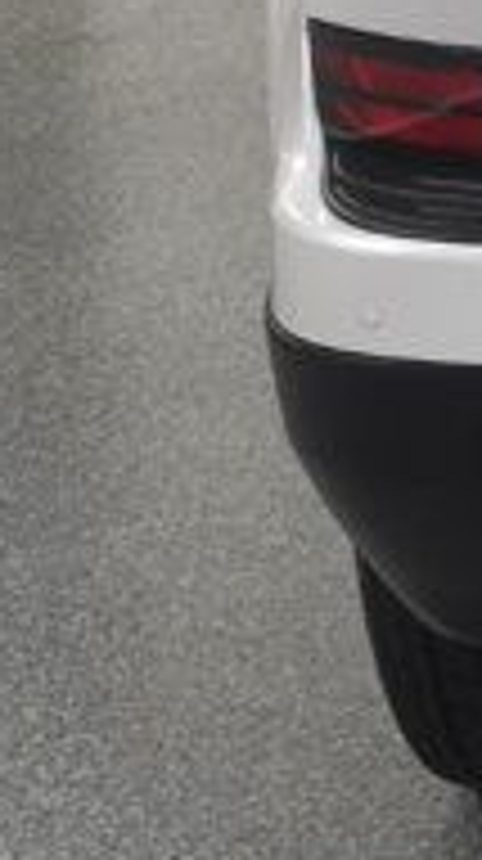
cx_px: 1527
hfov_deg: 5.8
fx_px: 4353
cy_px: -293
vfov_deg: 11.0
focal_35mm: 191
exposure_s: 1/160
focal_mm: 23
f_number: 11
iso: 100
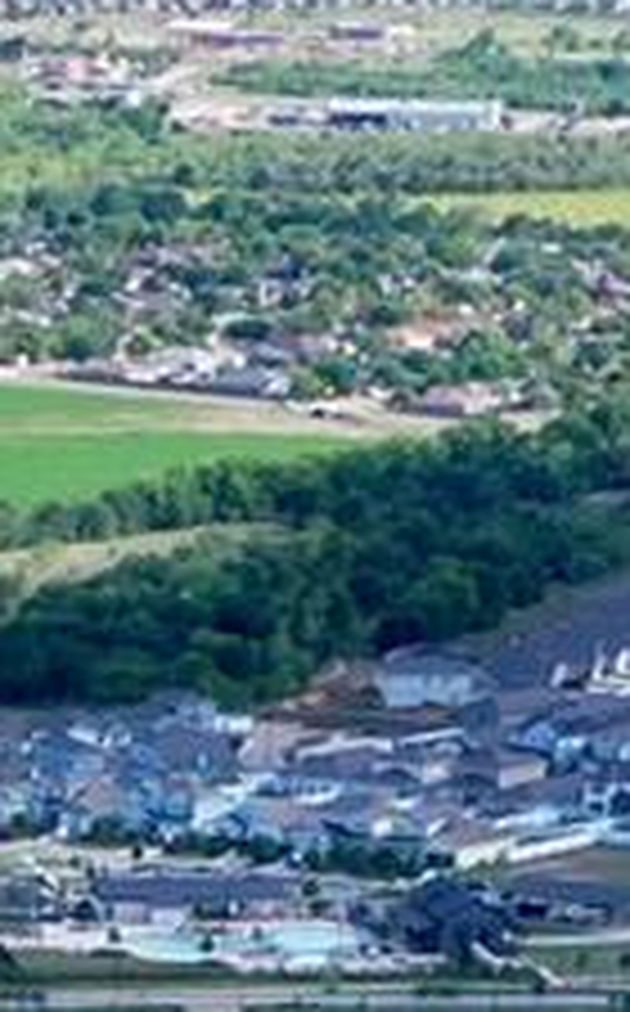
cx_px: -940
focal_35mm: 260
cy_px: 2121
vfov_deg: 7.7
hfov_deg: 4.9
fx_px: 7165
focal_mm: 10.26
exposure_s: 1/320
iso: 100
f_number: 5
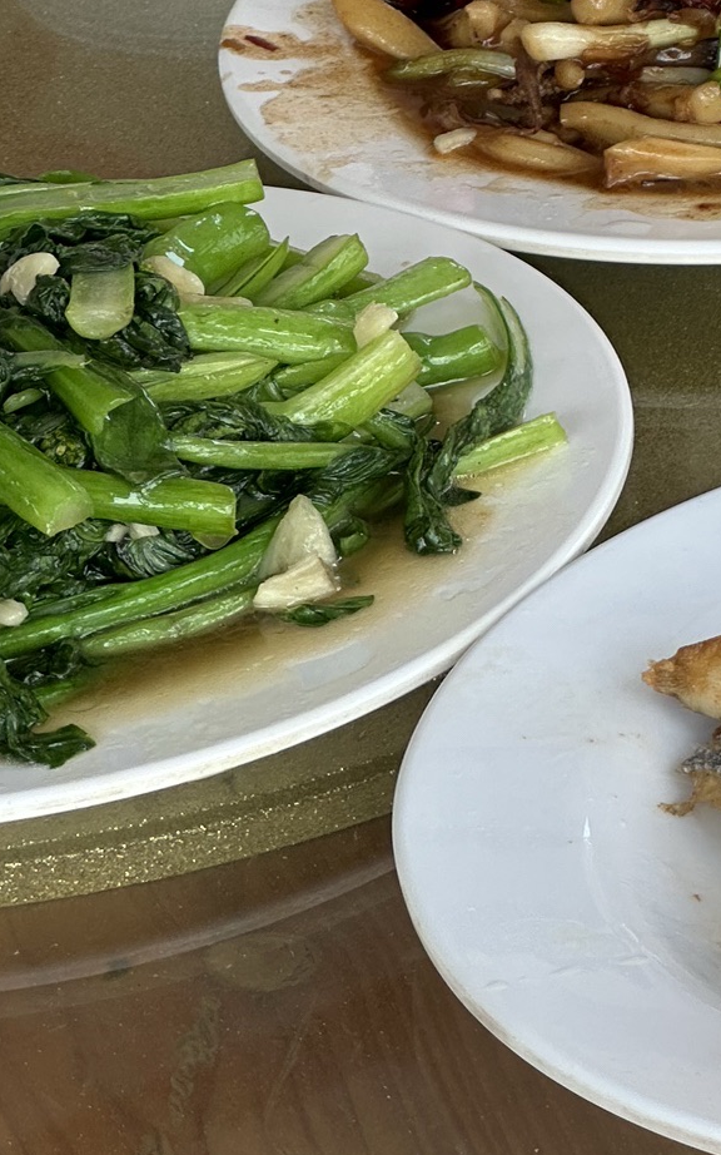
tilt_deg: -20.2
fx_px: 5566
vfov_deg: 11.7
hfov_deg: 7.3
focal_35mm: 177
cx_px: 915
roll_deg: +4.5
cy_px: -20
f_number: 2.8
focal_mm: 9
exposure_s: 1/125
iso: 32
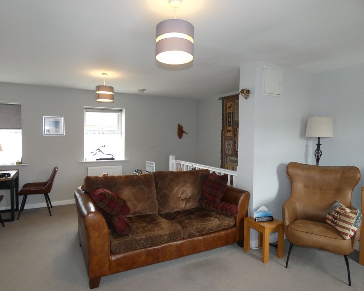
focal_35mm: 21
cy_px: 146
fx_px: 226
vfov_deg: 65.5
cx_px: 171
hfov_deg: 77.5
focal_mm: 3.6
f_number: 2.8
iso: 200
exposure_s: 1/60
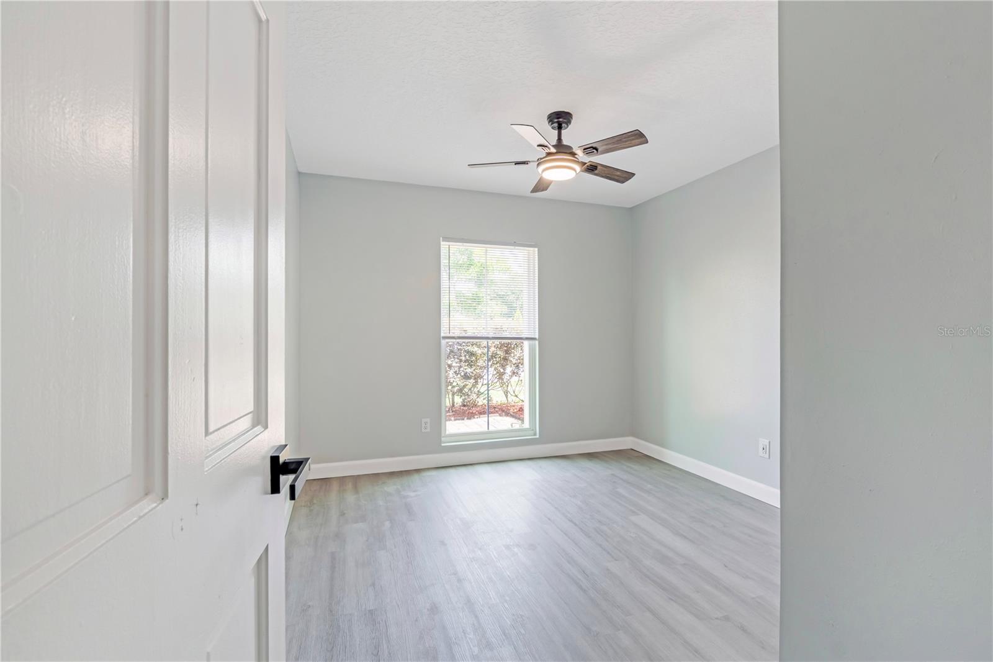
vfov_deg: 72.0
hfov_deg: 95.0
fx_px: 455
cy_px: 331
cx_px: 496
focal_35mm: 16
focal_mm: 11
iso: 250
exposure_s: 1/250
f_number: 9
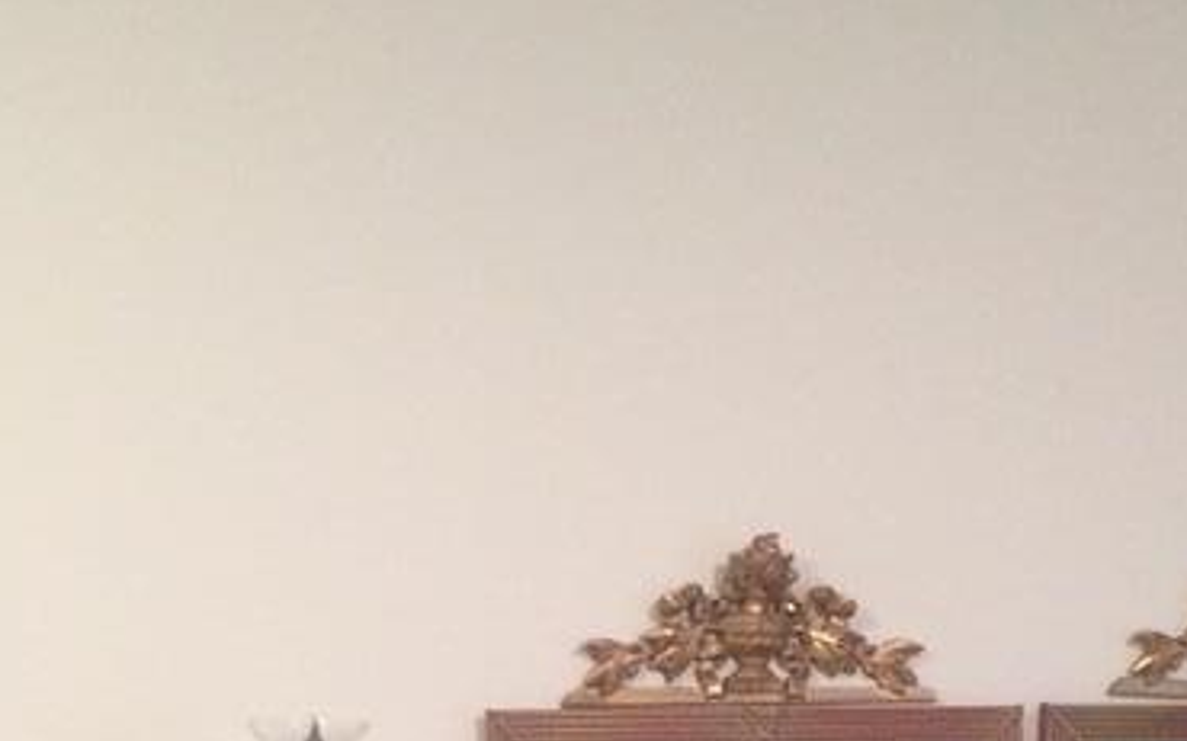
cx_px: 741
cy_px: 1113
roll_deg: +1.1
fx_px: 2749
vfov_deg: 14.3
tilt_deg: -11.1
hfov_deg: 24.3
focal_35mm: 85
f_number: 2.2
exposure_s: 1/30
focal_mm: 4.15
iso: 320
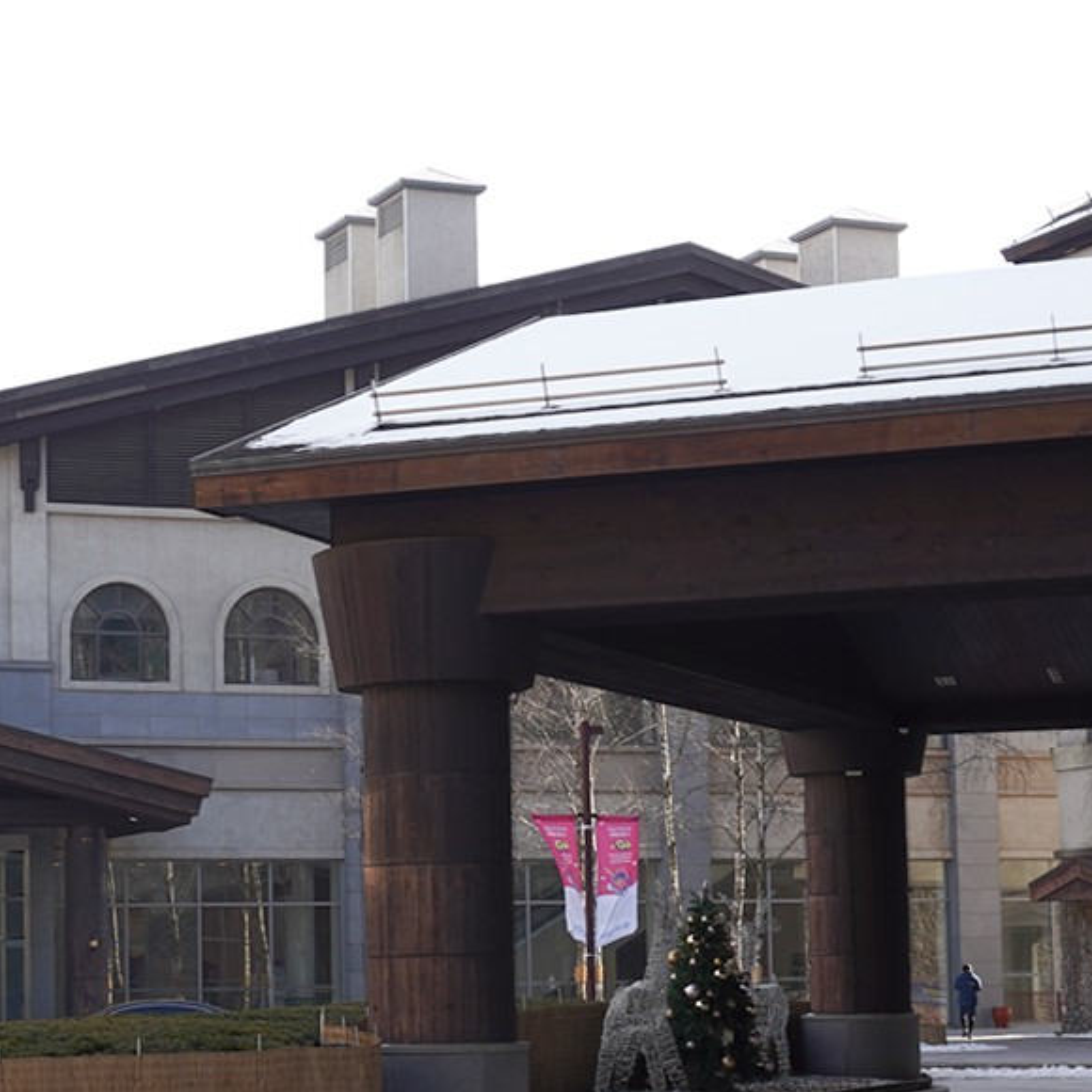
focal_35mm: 82
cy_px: 738
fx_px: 2927
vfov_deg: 21.1
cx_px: 435
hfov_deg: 21.1
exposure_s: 1/100
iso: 100
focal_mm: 28
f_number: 8
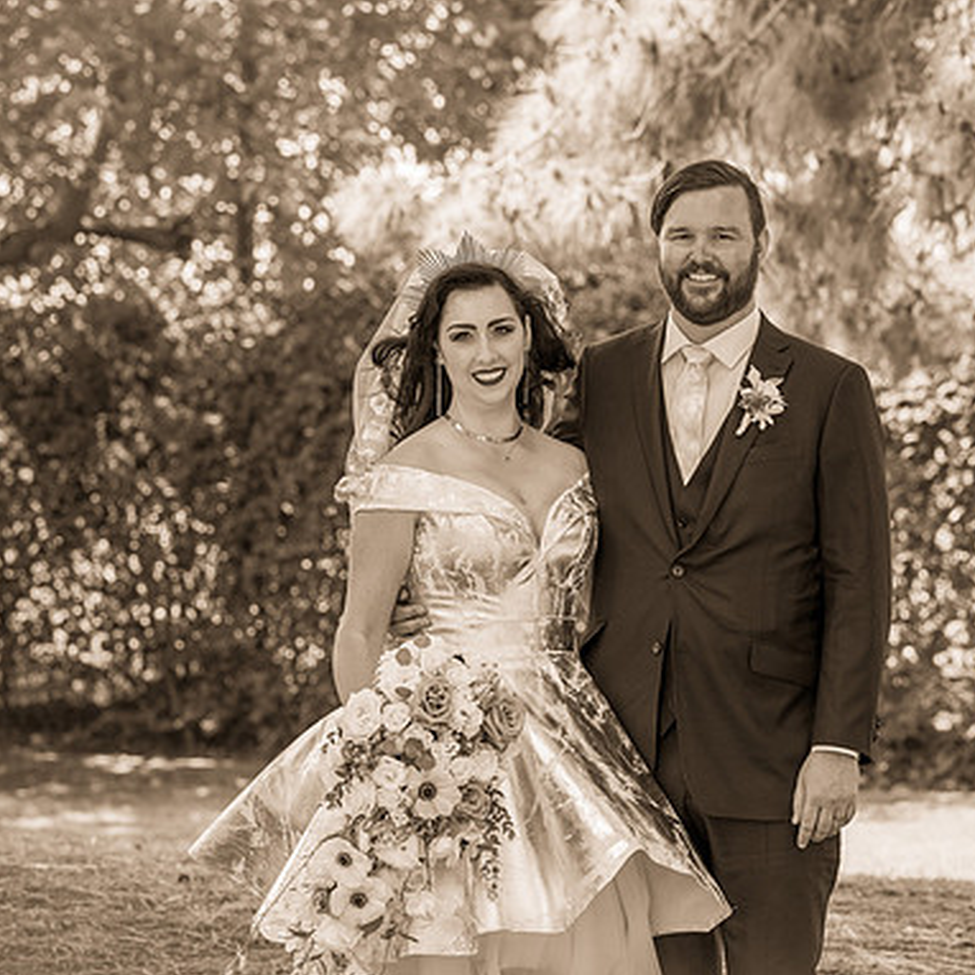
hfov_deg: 10.8
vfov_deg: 10.9
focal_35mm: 161
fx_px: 5130
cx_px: 630
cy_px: 490
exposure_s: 1/640
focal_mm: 125
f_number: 5.6
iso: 500
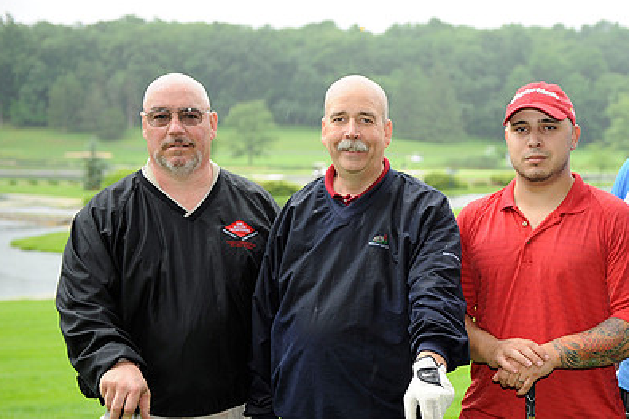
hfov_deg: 30.1
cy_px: 284
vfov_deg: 20.5
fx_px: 1153
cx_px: 452
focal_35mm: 66
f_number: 3.2
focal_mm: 45
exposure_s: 1/250
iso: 400
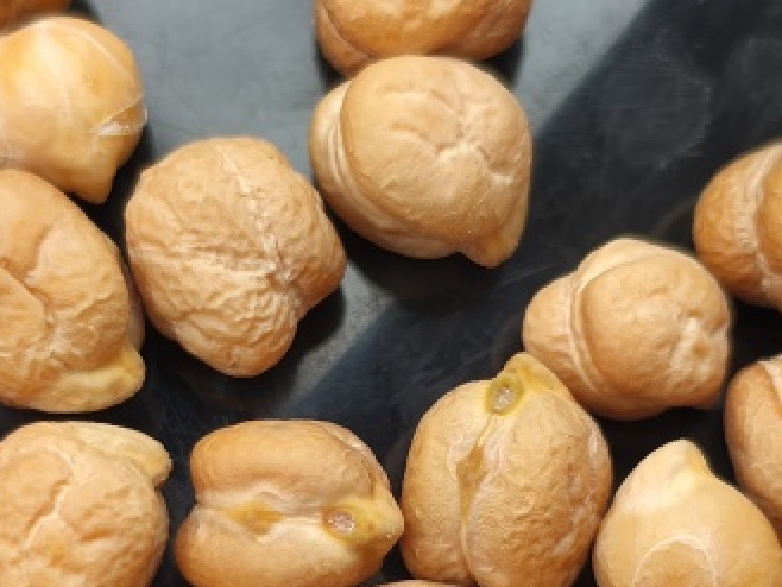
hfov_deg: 23.0
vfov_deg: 17.2
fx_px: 1921
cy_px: 478
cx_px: 387
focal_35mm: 85
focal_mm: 5.84
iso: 80
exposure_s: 1/181
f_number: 1.6
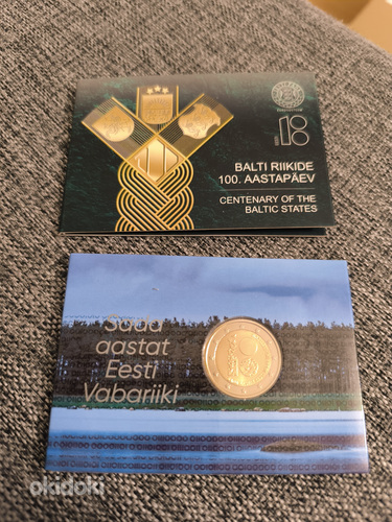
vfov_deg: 73.9
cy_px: 261
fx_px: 347
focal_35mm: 23
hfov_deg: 58.9
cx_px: 196
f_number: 1.65
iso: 2000
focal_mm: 6.14
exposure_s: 1/25
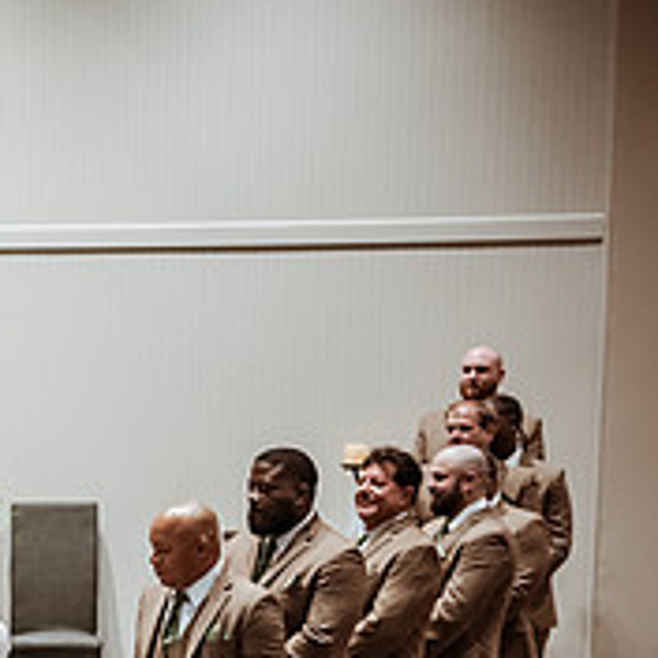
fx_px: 2108
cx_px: -333
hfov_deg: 16.2
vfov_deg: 17.3
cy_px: 667
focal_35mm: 98
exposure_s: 1/500
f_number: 1.8
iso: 1000
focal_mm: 35
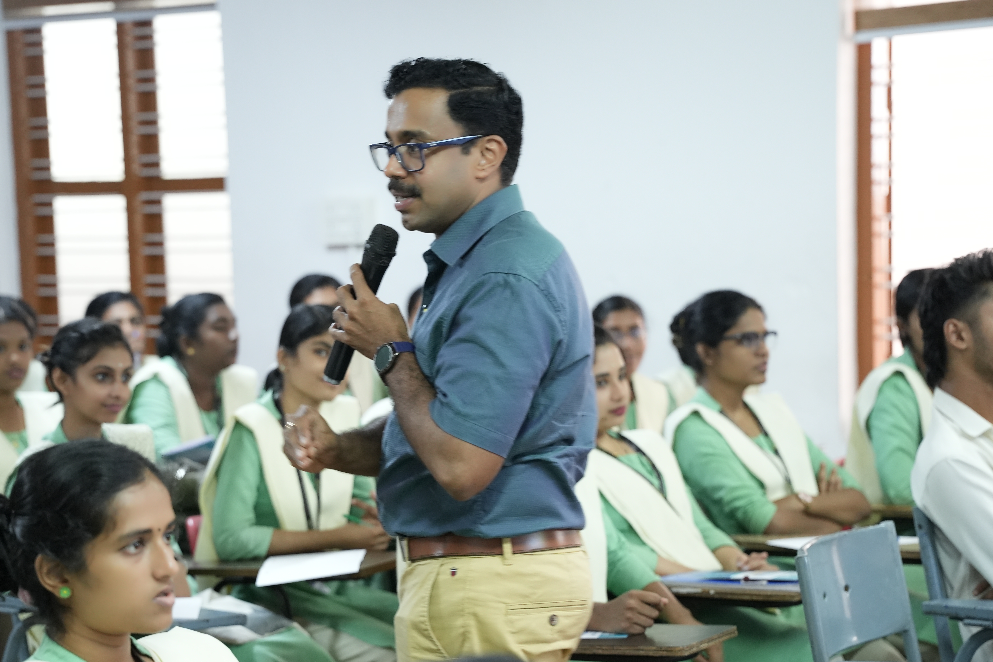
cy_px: 382
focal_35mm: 89
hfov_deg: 22.8
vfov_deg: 15.4
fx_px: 2455
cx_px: 408
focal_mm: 70
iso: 2500
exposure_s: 1/60
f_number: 2.8
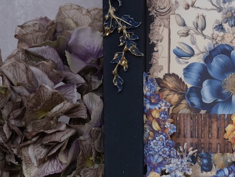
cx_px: 279
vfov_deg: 7.6
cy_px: 32
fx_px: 1331
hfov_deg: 9.9
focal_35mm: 196
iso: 800
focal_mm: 76.5
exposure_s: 1/13
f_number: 13
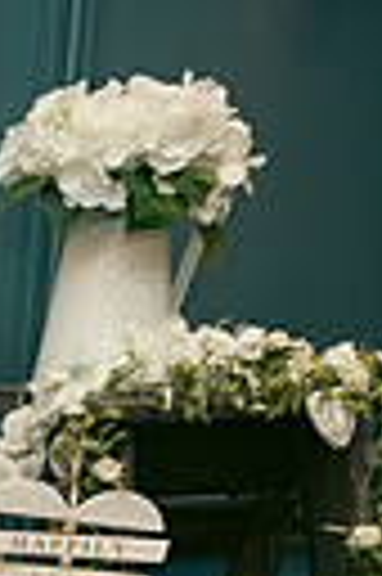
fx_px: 1739
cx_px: -539
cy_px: 866
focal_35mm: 109
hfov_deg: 10.7
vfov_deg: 17.0
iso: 640
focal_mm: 24
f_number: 3.5
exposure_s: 1/160
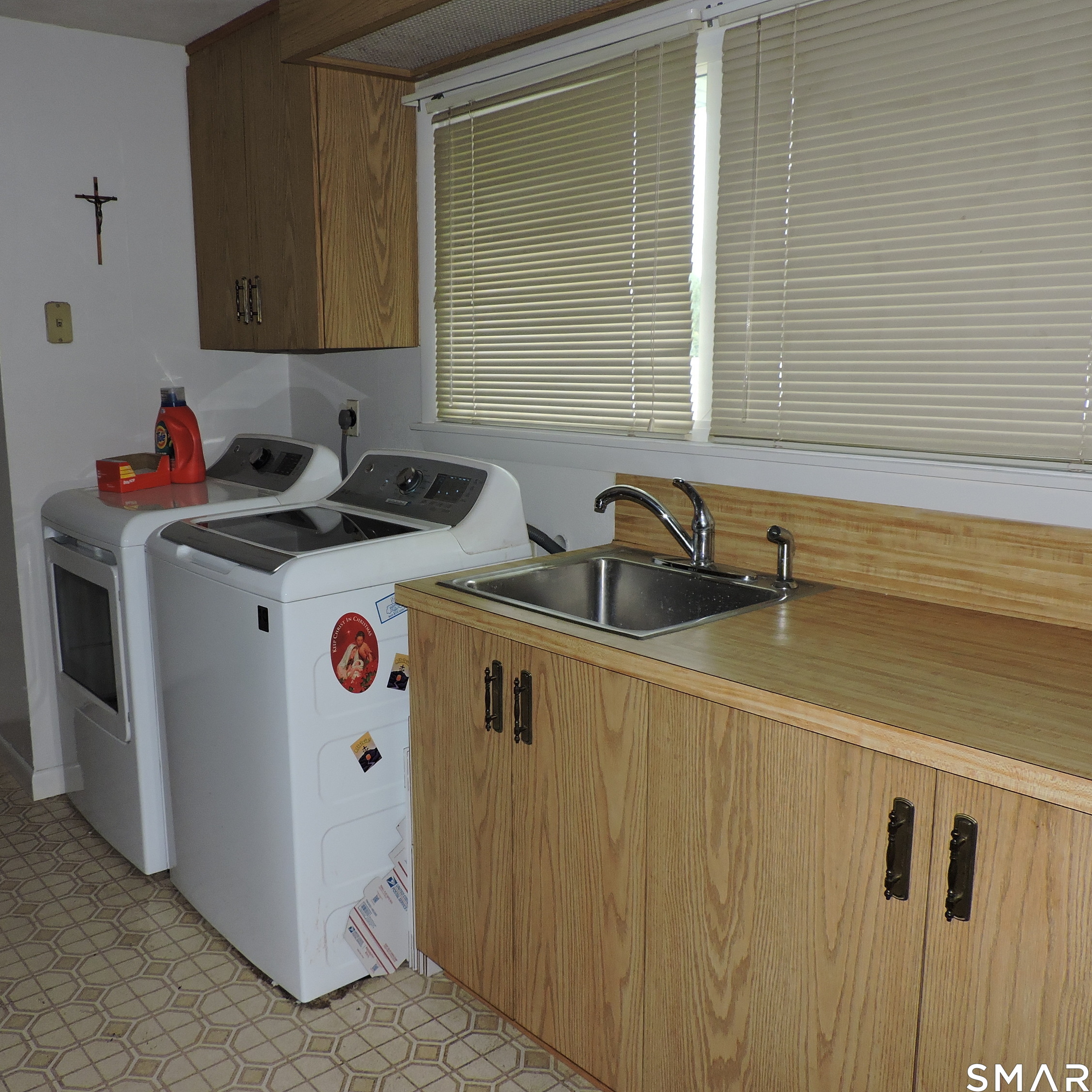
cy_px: 543
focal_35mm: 29
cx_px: 442
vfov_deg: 55.6
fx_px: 1035
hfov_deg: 55.3
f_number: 3
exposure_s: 1/30
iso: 200
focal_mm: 4.3
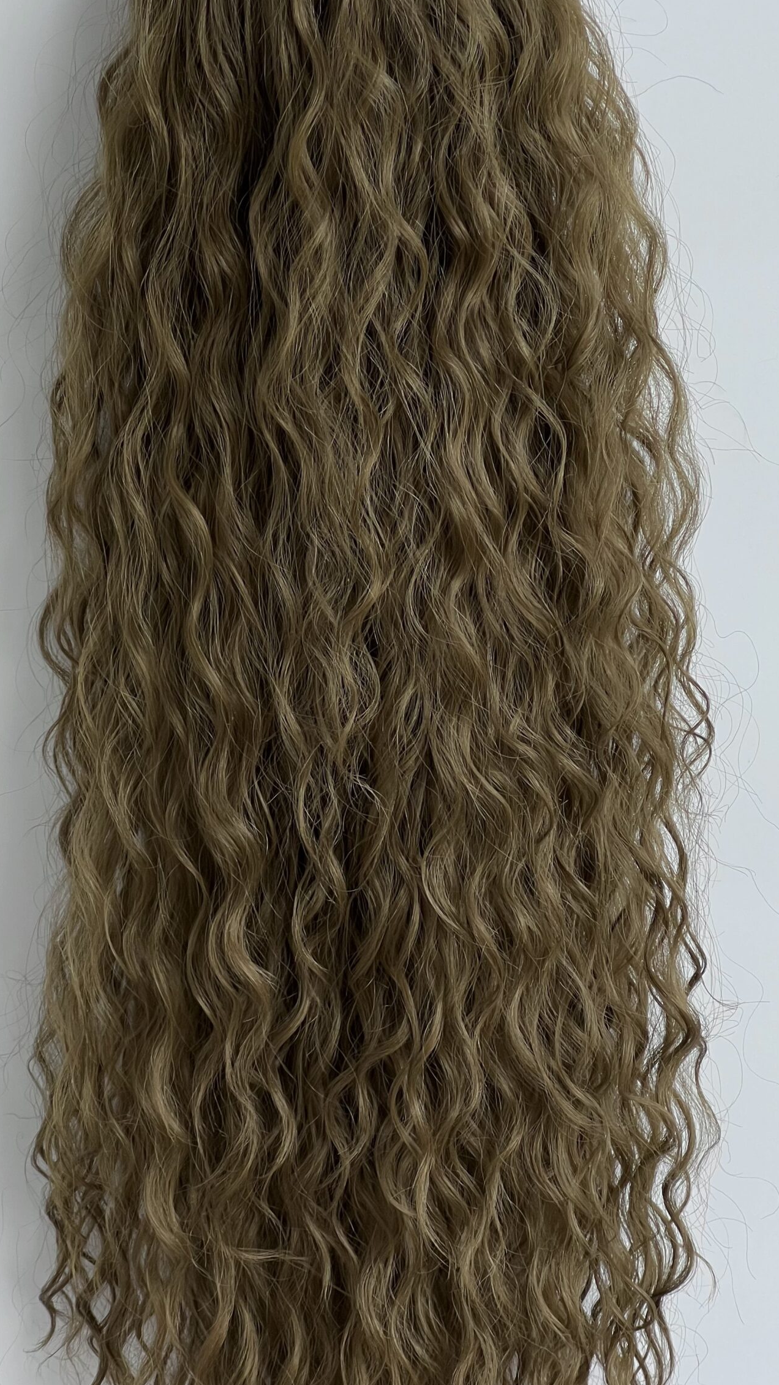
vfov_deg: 22.5
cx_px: 375
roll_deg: +0.1
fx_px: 3488
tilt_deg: -13.5
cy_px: 662
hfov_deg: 12.7
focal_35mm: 95
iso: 50
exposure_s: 1/99
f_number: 2.8
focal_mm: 9
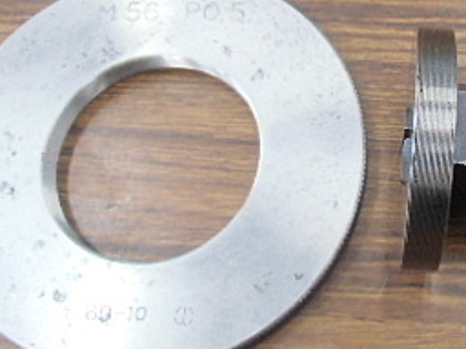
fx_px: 808
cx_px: 435
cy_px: 155
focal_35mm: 60
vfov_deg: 24.4
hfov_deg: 30.5
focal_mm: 4.24
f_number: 3
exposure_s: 1/30
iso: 400
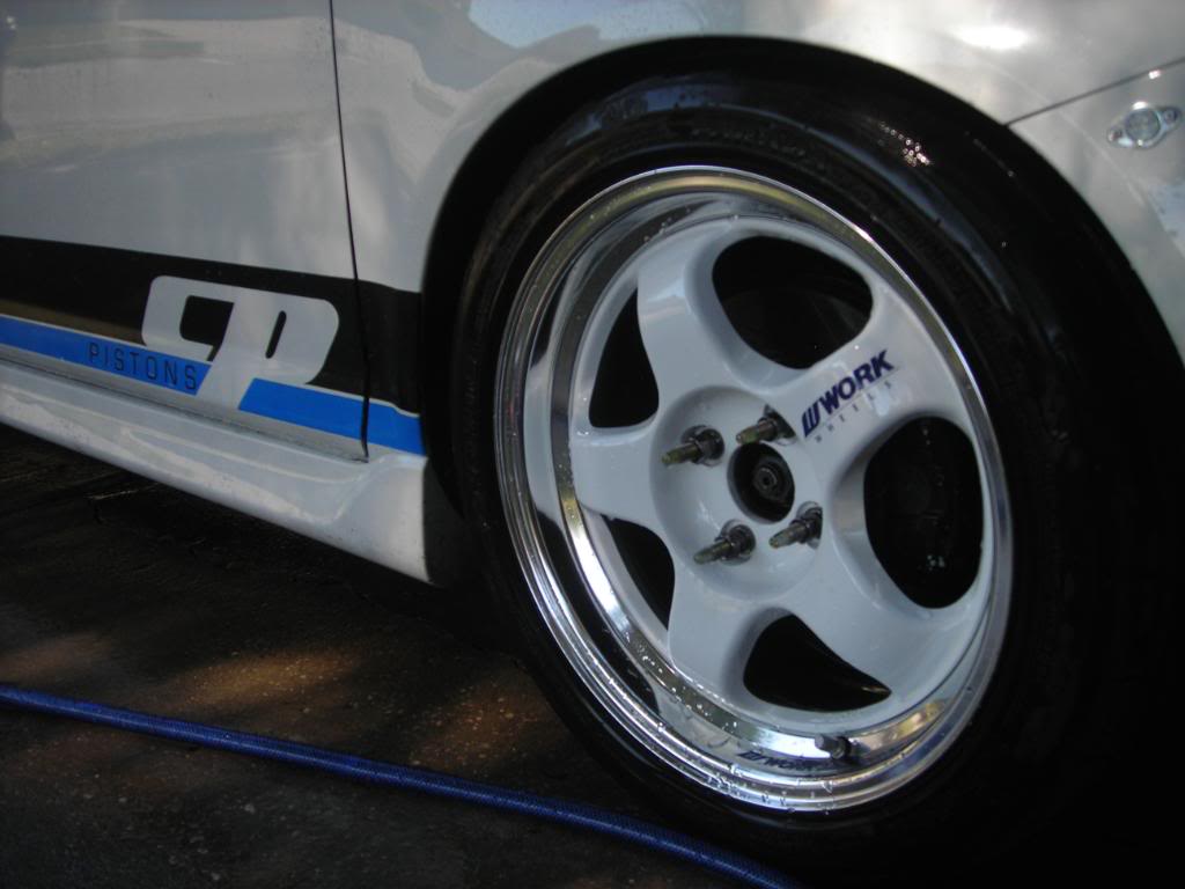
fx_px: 1301
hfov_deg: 49.0
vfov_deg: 37.7
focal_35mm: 38
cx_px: 592
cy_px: 444
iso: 50
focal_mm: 6.3
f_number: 3.2
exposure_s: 1/230
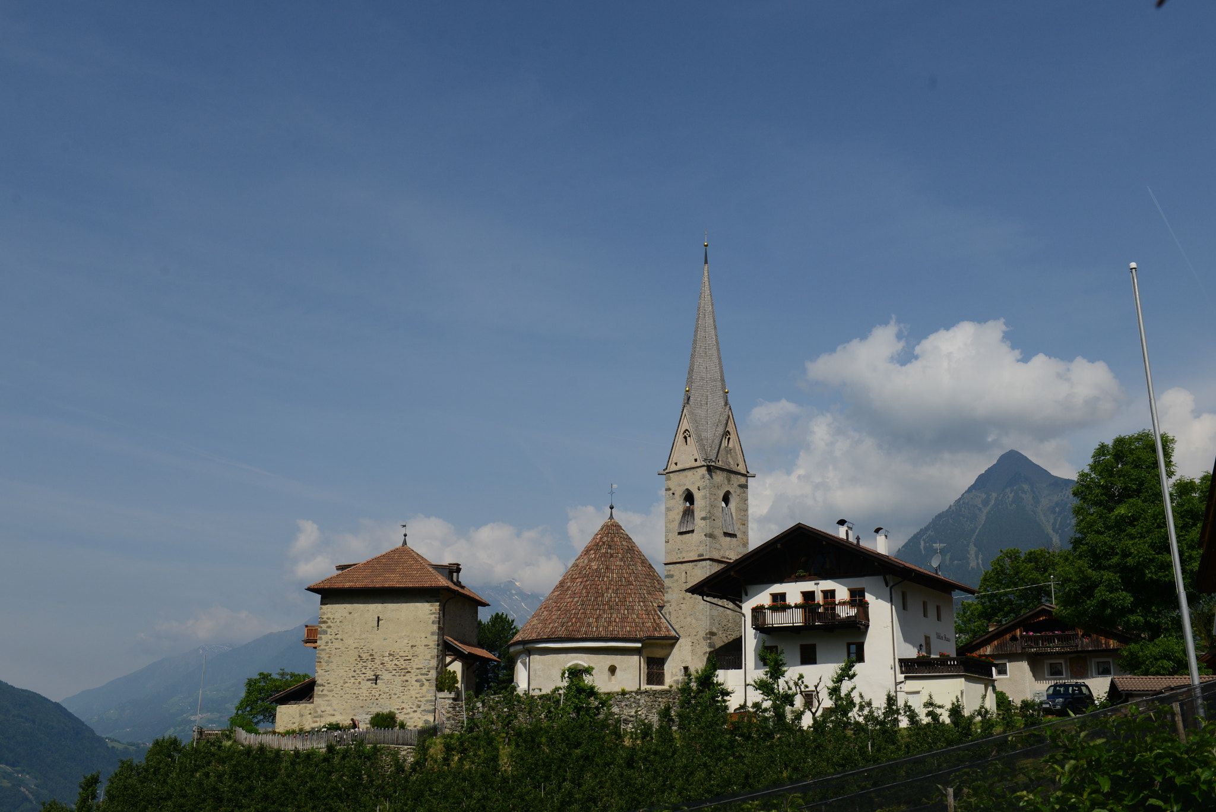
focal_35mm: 38
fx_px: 1284
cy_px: 406
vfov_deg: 35.1
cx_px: 608
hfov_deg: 50.7
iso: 400
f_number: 8
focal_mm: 38
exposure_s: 1/250
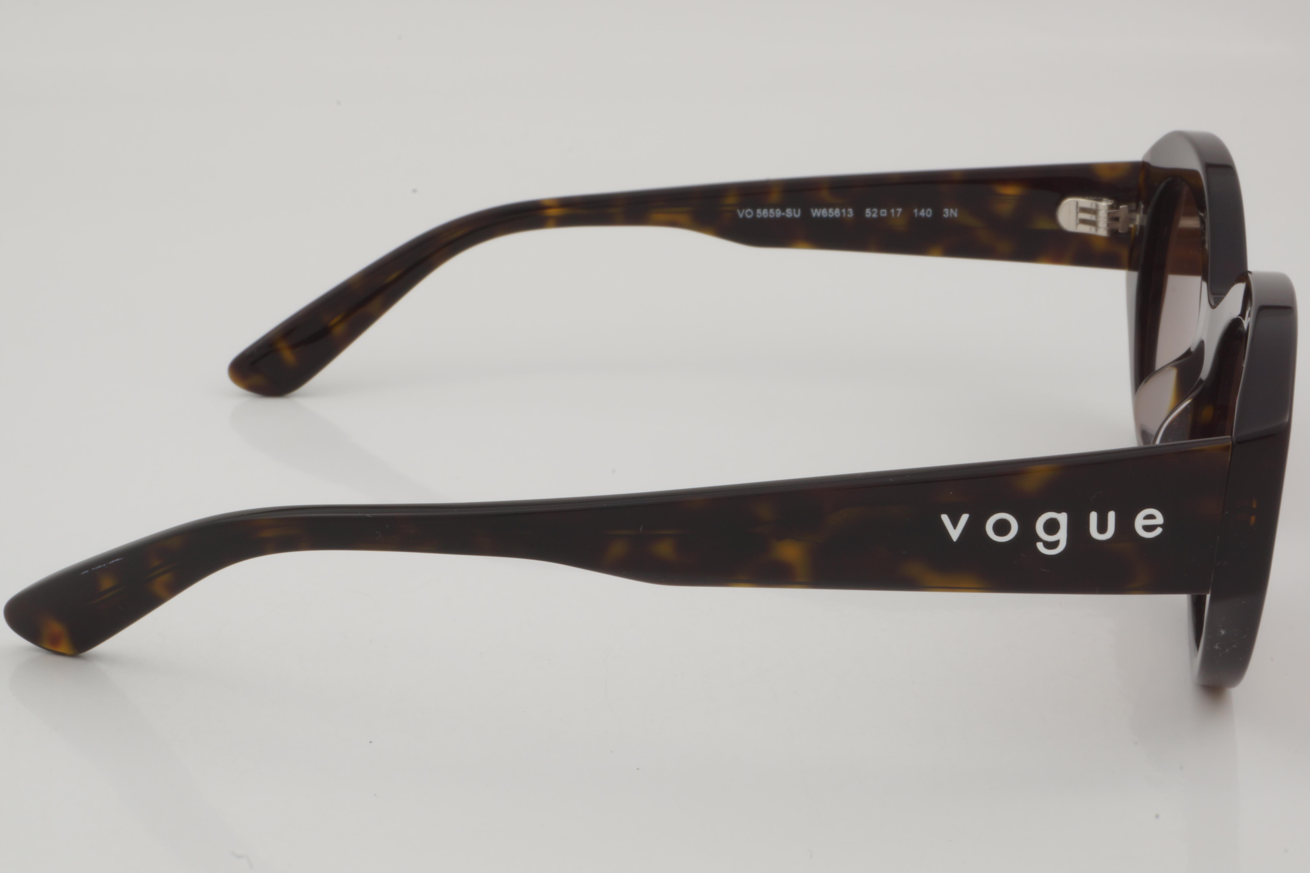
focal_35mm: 75
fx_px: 2729
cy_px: 436
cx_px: 655
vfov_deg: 18.2
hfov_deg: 27.0
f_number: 32
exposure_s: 1/3
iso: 100
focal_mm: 50
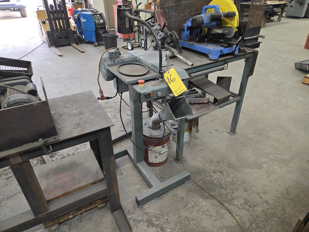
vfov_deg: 58.9
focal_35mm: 23
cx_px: 154
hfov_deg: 73.9
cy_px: 116
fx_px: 205
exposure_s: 1/120
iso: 250
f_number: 1.8
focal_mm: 5.4
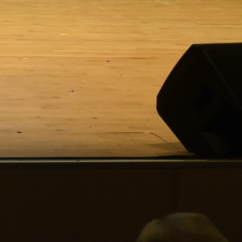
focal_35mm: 362
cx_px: -363
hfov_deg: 4.7
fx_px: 2863
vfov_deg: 4.8
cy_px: -270
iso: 1600
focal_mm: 65
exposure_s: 1/640
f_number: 6.3
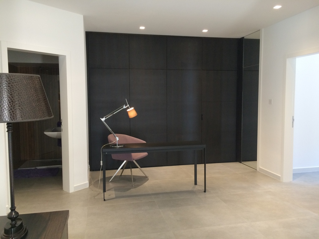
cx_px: 160
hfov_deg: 61.7
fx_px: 267
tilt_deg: -5.6
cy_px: 120
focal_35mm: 29
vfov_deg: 48.2
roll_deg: +0.7
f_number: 2.2
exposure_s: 1/33
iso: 160
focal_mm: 4.15
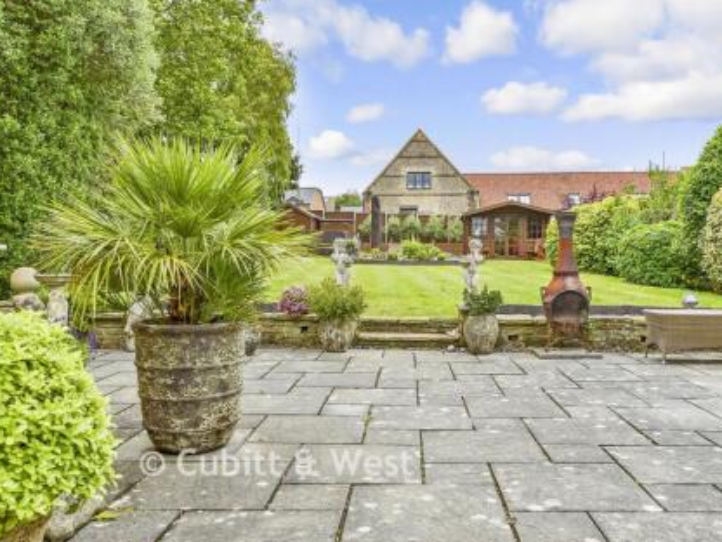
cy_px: 274
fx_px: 688
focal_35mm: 33
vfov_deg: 42.9
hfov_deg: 55.2
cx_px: 408
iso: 200
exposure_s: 1/250
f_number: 8
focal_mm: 20
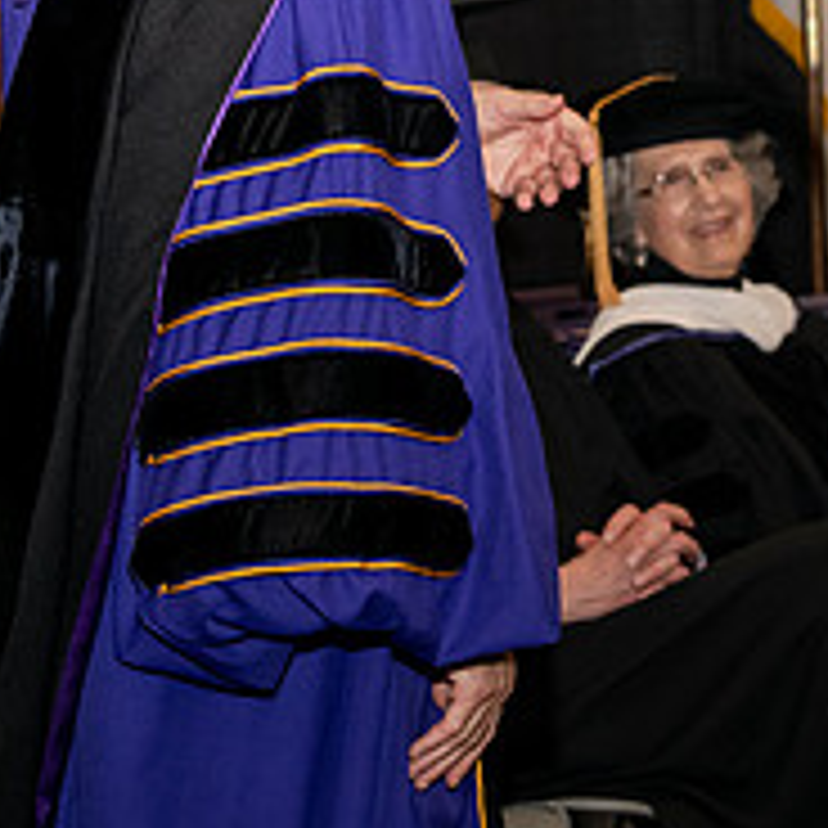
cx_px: 657
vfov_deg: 8.1
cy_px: -25
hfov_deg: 8.2
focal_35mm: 214
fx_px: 5791
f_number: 5.6
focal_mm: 80
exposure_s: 1/200
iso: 1600
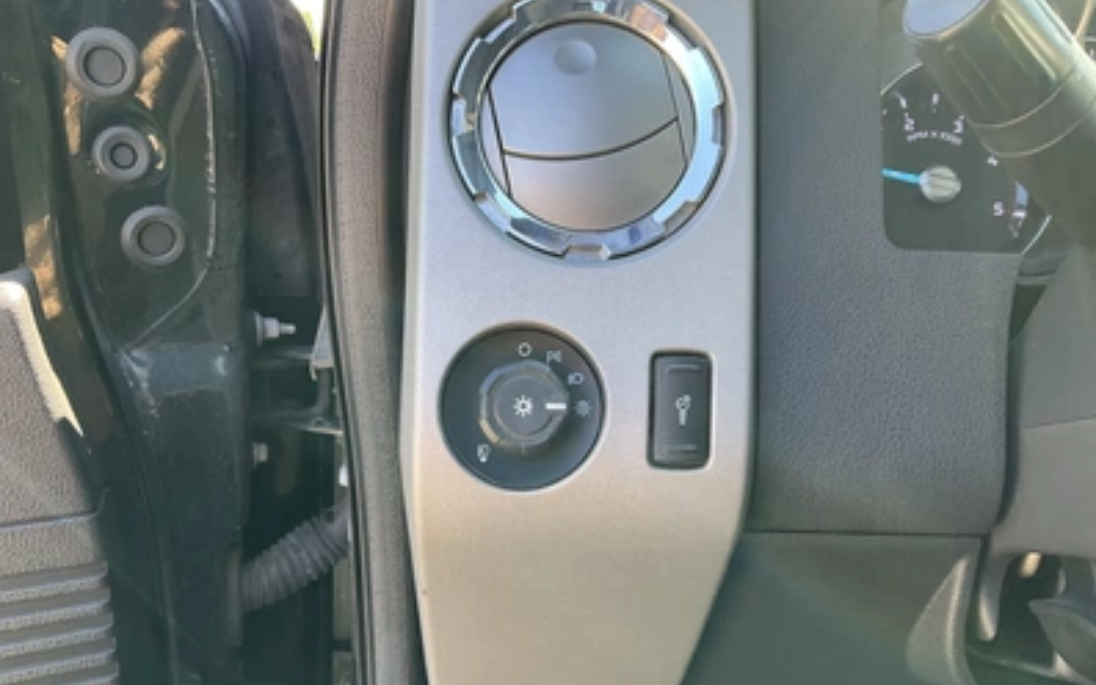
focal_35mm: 31
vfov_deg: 40.4
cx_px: 549
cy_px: 412
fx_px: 926
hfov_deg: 61.2
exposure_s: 1/122
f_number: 1.8
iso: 50
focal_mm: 3
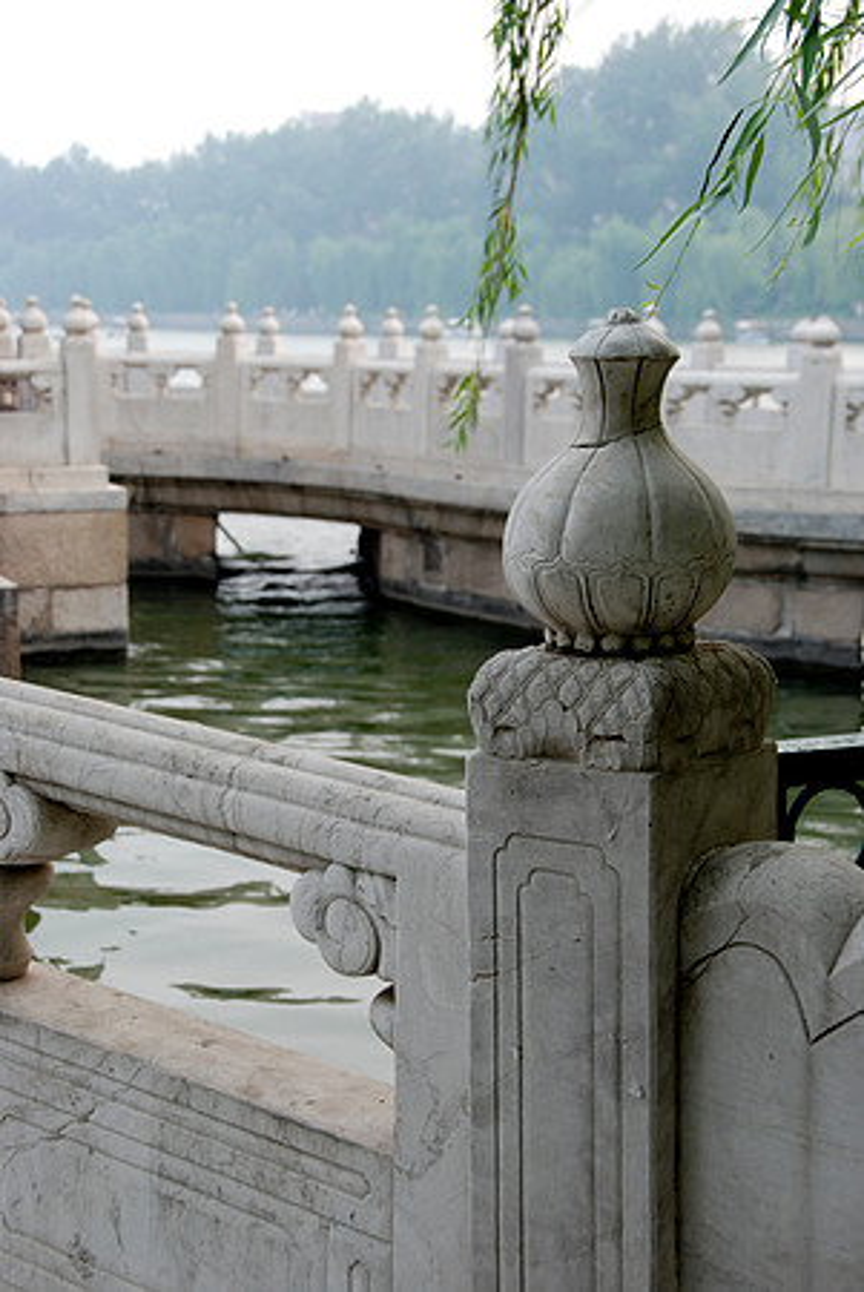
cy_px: 646
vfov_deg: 31.9
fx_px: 2263
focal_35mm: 63
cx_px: 432
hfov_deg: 21.6
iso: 250
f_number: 6.3
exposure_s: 1/160
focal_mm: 42
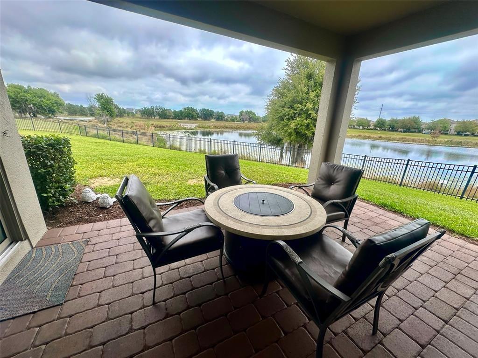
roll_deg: -2.6
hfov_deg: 102.1
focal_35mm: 14
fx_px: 193
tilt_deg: -17.1
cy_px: 179
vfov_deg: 85.7
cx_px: 239
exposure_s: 1/506
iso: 40
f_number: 2.2
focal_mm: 2.22
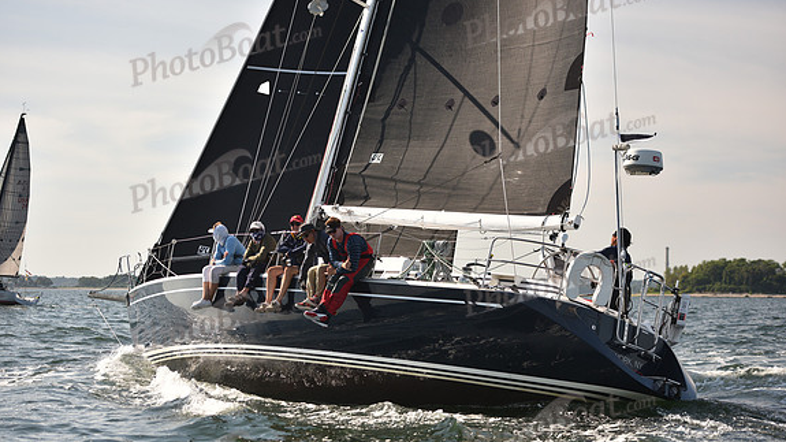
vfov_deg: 16.3
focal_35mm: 74
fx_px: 1542
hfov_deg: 28.6
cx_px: 394
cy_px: 229
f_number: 3.2
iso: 250
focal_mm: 70
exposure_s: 1/1250
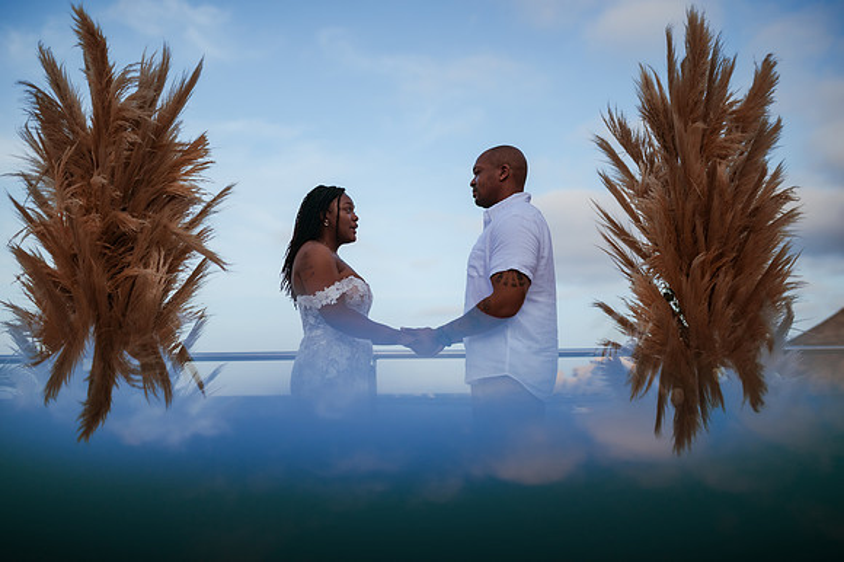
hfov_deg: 52.8
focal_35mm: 36
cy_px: 281
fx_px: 850
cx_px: 422
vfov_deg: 36.6
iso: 250
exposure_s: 1/8000
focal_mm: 35
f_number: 1.4
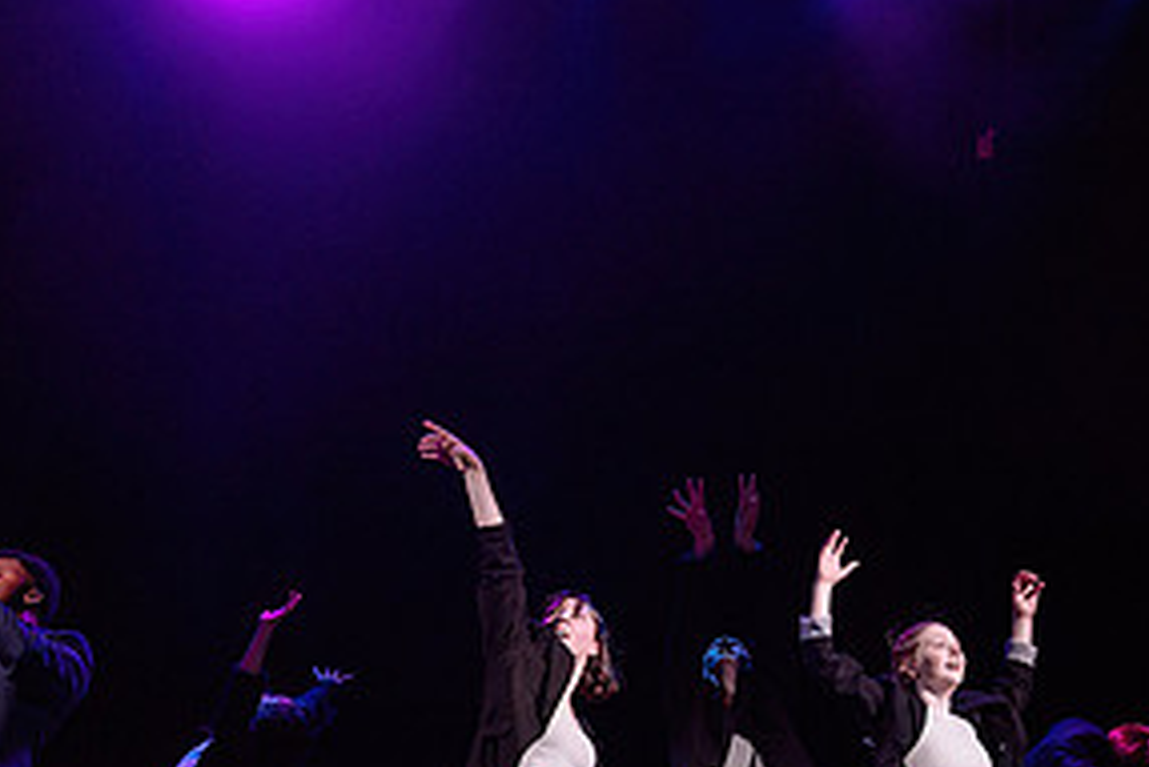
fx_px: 5971
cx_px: 667
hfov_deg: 11.0
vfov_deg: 7.3
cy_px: 820
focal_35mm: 187
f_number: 2.8
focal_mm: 82
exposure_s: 1/250
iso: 1600
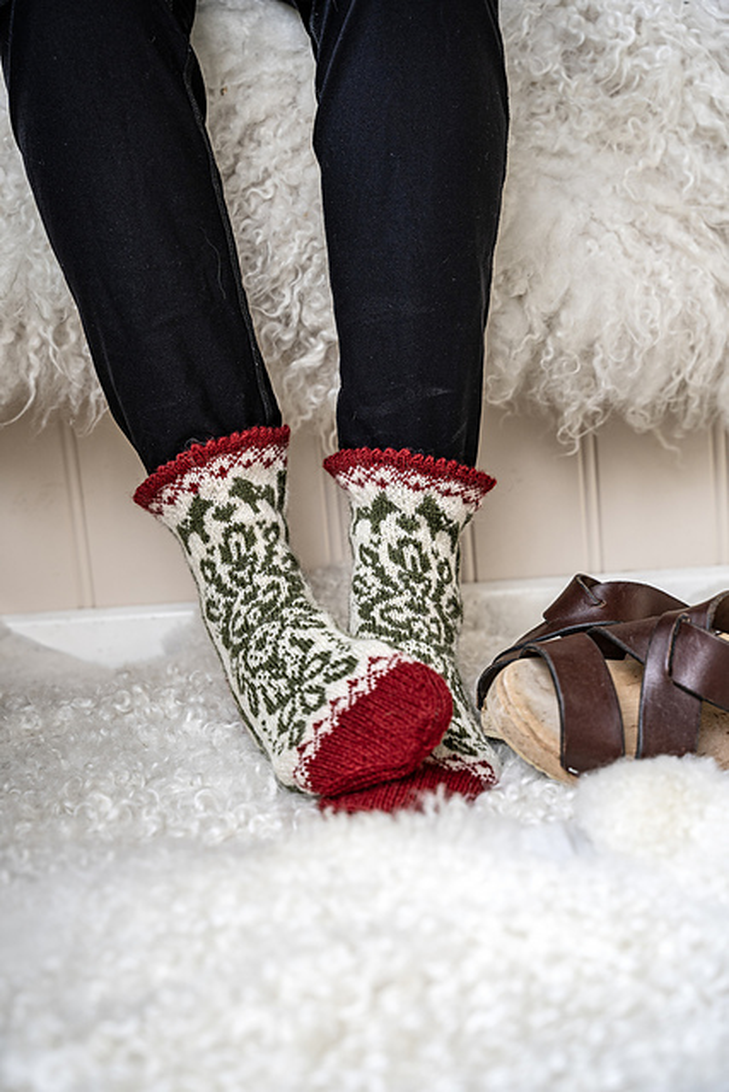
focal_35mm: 51
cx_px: 364
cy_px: 546
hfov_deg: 26.6
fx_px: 1539
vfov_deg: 39.1
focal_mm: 50.7
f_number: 4
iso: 500
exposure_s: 1/160
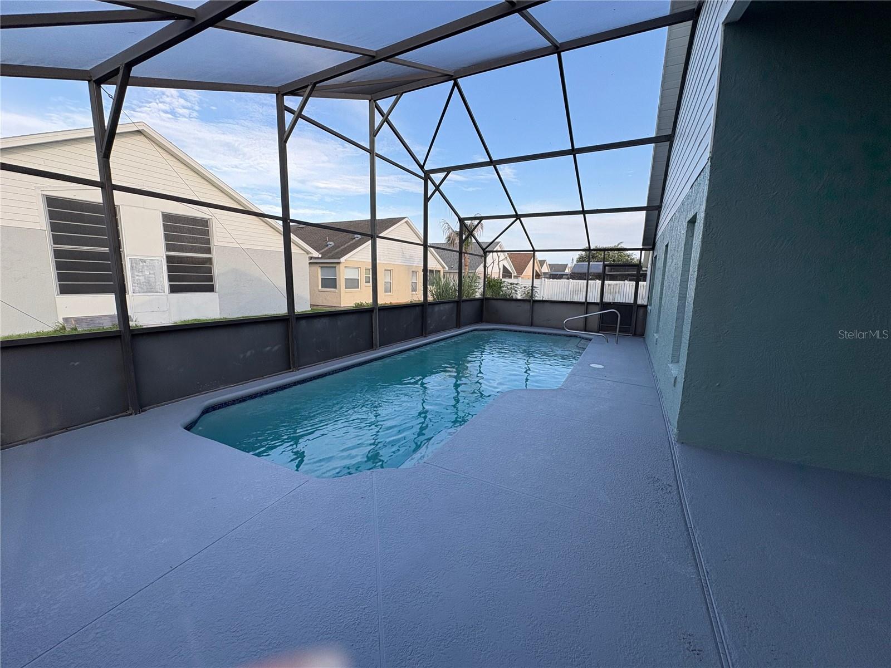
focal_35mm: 14
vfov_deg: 85.7
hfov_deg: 102.1
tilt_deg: -8.3
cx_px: 446
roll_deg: -1.6
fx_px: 360
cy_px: 334
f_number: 2.2
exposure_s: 1/366
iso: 40
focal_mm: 2.22
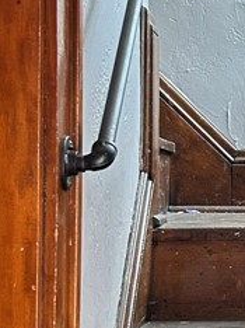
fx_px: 1078
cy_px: 214
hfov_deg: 12.7
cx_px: 280
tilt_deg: -0.5
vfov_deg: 17.2
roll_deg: -0.9
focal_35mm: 114
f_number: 1.5
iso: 250
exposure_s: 1/60
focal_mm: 5.7
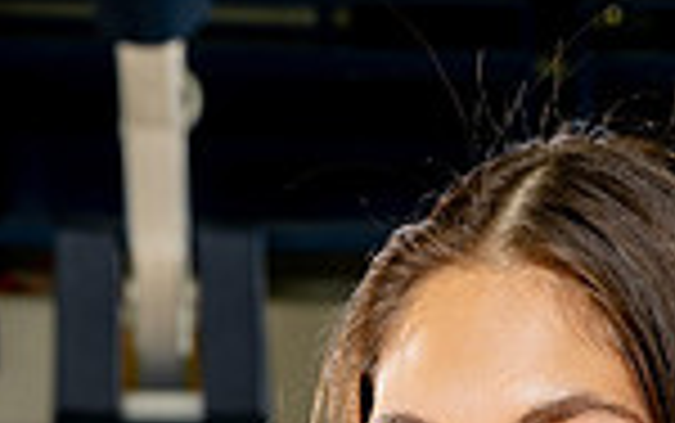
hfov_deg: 11.0
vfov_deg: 6.6
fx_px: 3498
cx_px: 454
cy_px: 986
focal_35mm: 190
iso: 640
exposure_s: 1/250
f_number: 8
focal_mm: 62
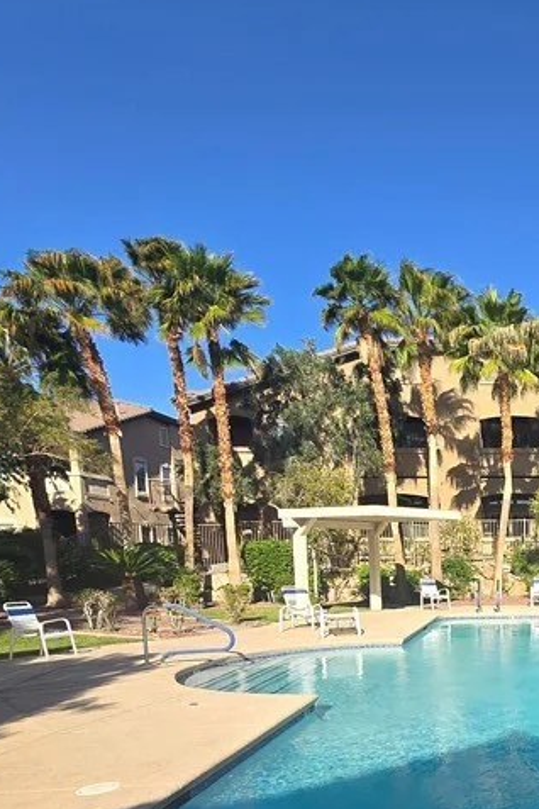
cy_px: 655
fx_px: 651
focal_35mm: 29
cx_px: 573
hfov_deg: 38.4
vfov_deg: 58.5
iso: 50
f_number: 2.2
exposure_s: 1/1799
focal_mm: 2.2
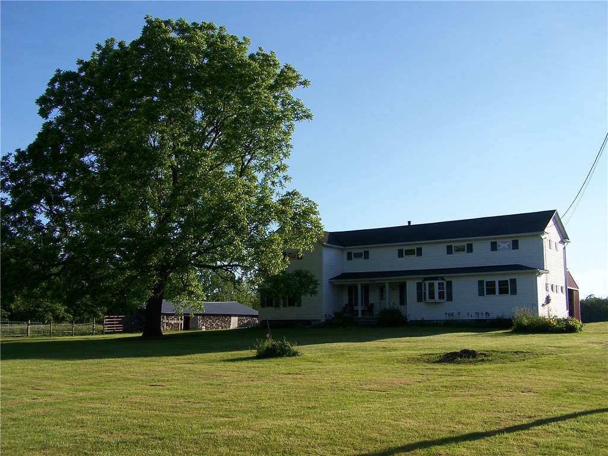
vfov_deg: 37.7
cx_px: 304
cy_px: 228
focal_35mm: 38
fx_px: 667
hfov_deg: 49.0
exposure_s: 1/640
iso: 80
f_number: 4
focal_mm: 6.3
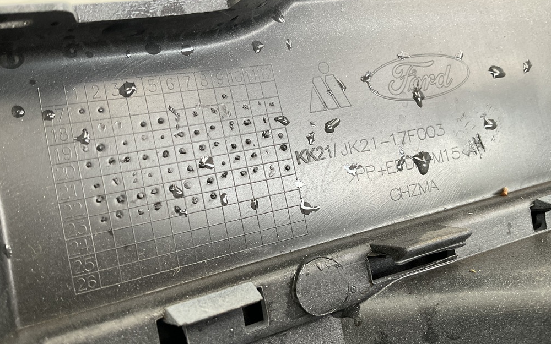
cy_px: 165
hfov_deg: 61.2
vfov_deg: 40.6
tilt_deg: -9.6
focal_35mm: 31
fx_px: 466
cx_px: 276
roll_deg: +5.1
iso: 64
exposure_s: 1/100
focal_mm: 3
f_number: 1.8
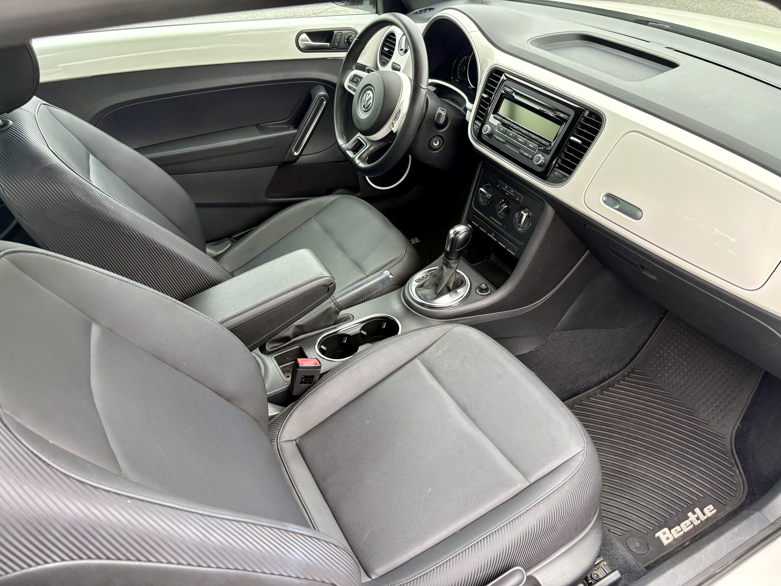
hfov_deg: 67.3
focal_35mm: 26
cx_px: 390
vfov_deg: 53.1
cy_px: 293
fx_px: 587
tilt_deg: -36.3
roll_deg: +2.9
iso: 100
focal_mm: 5.96
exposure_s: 1/242
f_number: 1.6
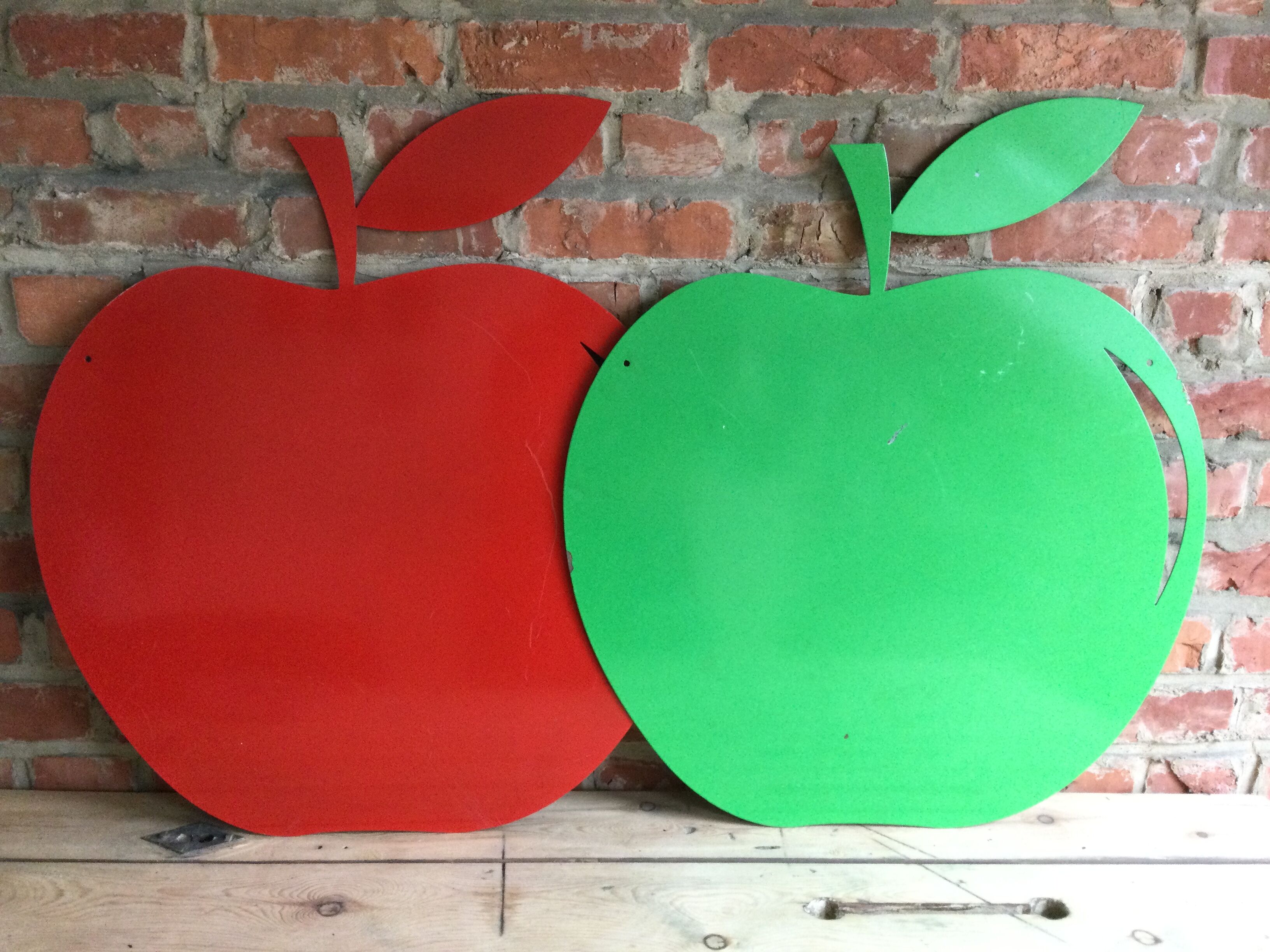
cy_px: 476
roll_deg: -1.3
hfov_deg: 58.4
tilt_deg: -15.6
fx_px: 1137
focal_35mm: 31
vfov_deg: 45.4
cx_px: 635
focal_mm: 3.3
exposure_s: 1/33
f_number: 2.4
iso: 160
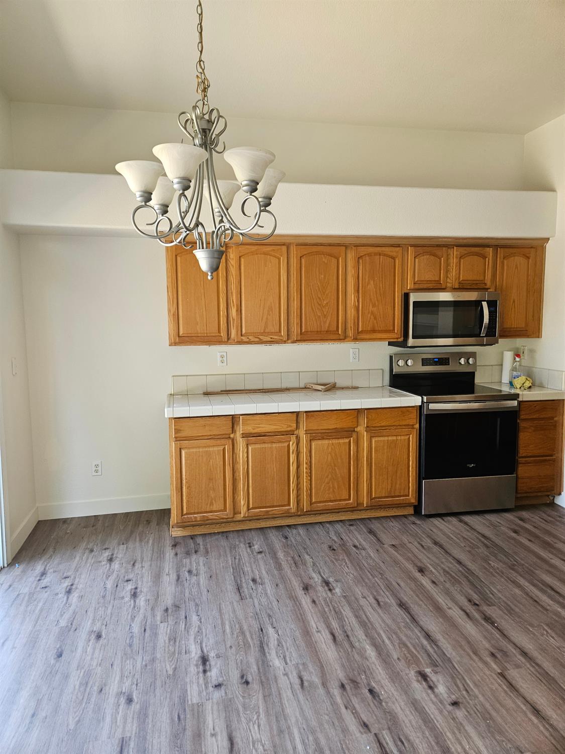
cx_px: 282
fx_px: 501
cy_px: 377
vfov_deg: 73.9
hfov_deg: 58.9
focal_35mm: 23
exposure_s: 1/120
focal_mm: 5.4
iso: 160
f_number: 1.8
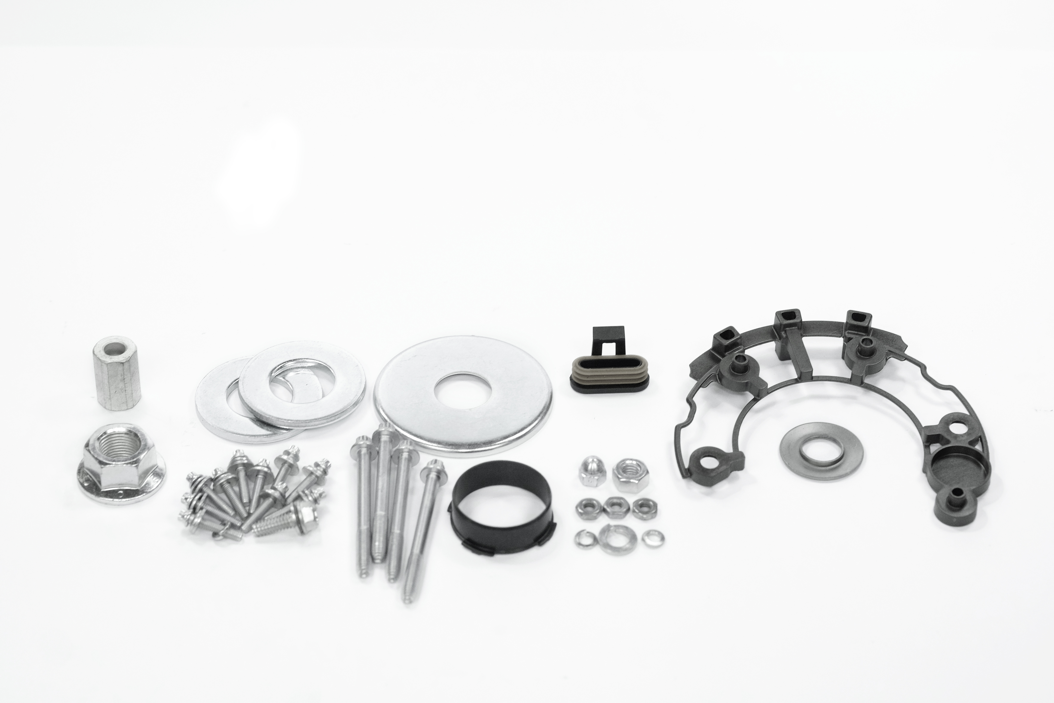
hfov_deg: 22.6
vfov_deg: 15.2
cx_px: 527
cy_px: 352
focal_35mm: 90
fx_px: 2635
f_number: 5
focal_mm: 60
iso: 1600
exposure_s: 1/125
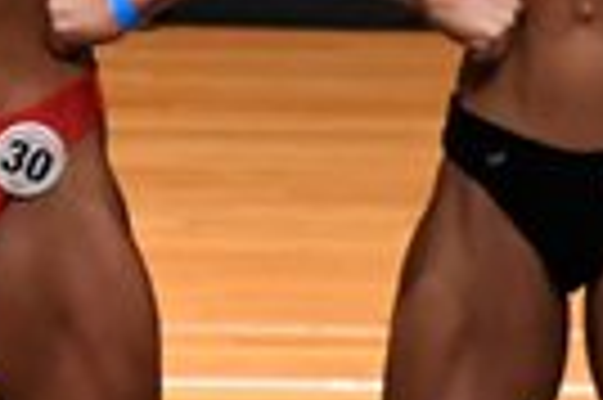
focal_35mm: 1080
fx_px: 18068
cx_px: -407
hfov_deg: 1.9
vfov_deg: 1.3
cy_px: 4
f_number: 5.6
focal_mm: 125
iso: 4000
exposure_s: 1/400
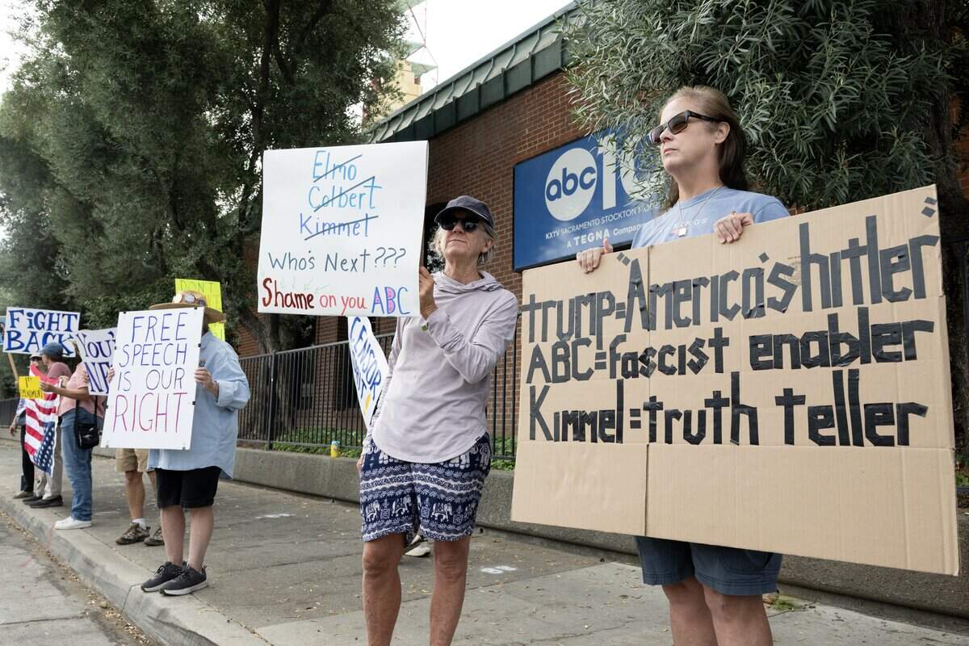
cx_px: 484
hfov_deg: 66.4
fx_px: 740
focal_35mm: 28
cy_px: 323
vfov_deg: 47.2
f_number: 8
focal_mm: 27.5
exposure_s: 1/200
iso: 200
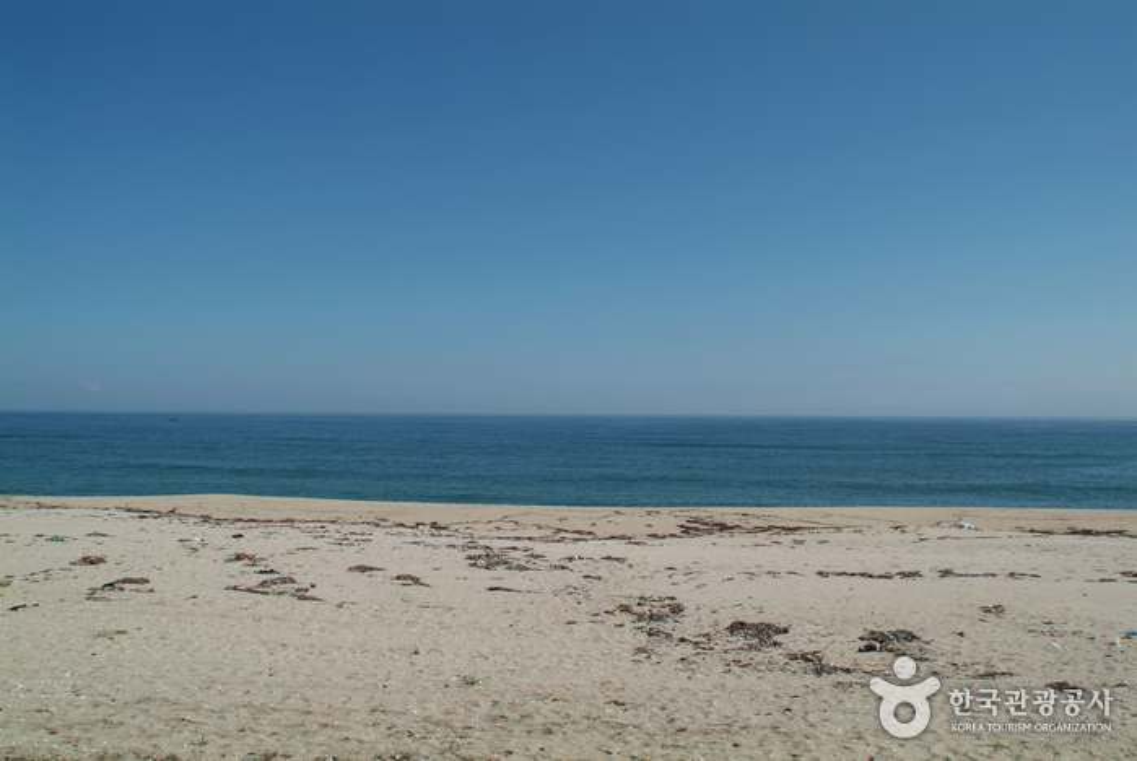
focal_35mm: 30
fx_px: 949
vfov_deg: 43.7
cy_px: 380
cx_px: 568
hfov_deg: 61.9
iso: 100
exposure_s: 1/90
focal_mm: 20
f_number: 16
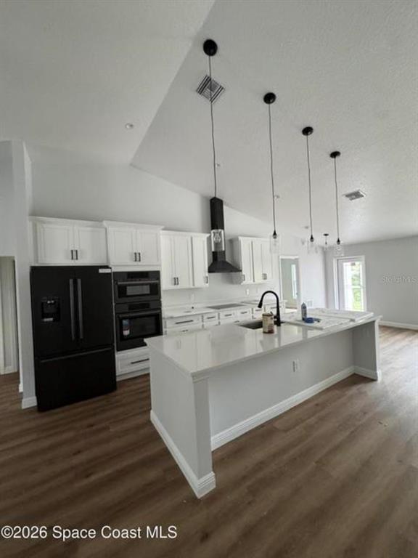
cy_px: 279
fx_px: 225
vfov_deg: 102.1
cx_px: 209
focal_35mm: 14
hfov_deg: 85.7
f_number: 2.2
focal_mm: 2.22
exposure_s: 1/60
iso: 400
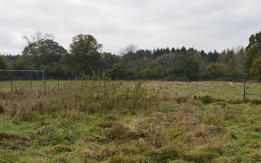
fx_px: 377
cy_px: 73
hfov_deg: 37.3
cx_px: 196
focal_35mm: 53
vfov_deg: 24.4
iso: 100
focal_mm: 18
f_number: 7.1
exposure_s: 1/200
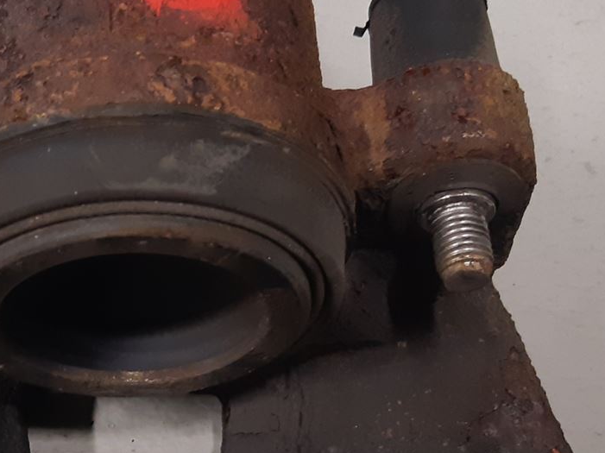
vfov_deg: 19.2
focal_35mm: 76
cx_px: 64
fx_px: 1328
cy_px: 338
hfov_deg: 24.9
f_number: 1.7
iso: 160
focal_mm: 3.93
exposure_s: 1/50
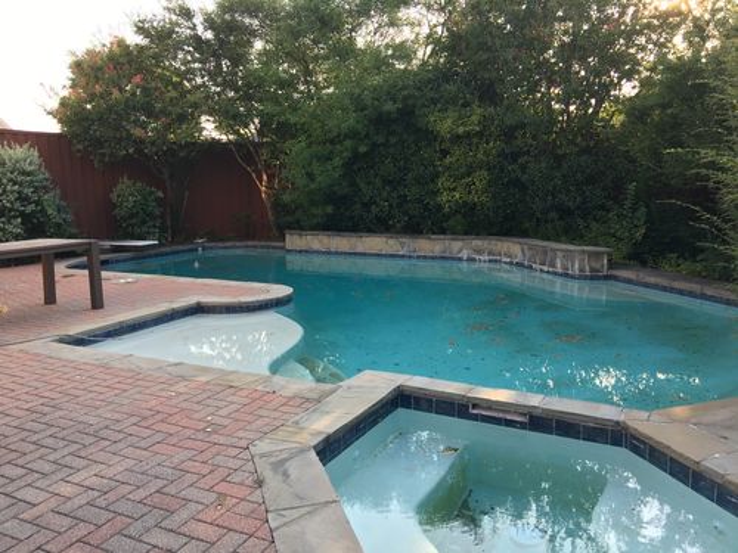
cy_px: 276
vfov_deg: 48.2
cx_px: 369
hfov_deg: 61.7
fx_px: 618
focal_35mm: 29
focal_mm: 4.15
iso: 25
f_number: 2.2
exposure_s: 1/120
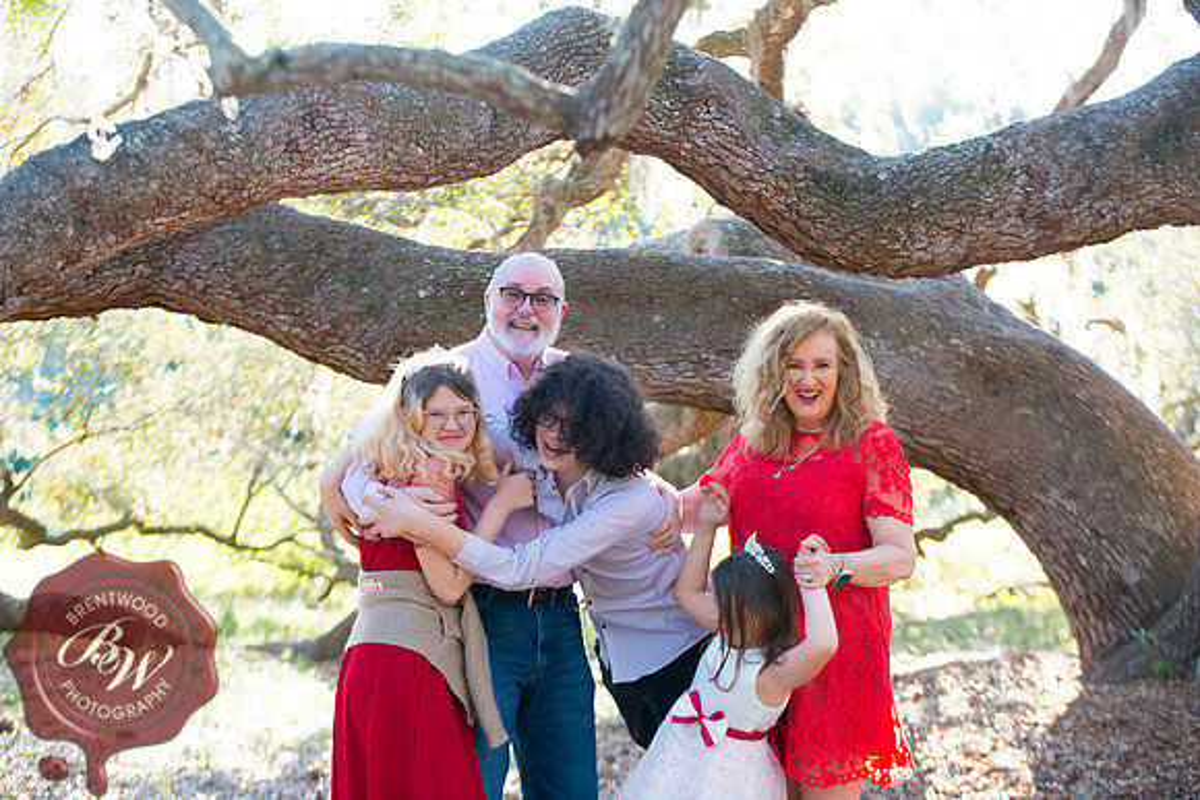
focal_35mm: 86
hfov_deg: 23.6
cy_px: 400
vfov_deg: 15.9
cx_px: 600
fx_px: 2867
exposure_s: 1/160
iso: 200
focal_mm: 86
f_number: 3.5
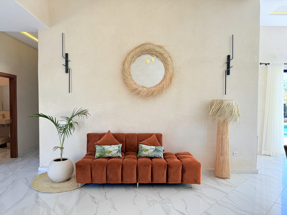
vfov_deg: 56.8
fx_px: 199
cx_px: 144
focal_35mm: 24
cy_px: 108
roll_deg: -1.3
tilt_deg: -1.7
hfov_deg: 71.6
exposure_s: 1/251
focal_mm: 6.76
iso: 64
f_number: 1.78
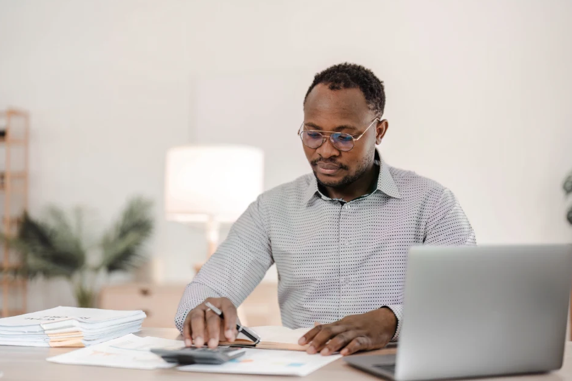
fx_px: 842
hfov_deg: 37.5
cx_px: 286
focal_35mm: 53
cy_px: 195
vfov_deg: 25.5
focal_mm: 50
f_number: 1.2
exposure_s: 1/200
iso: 100
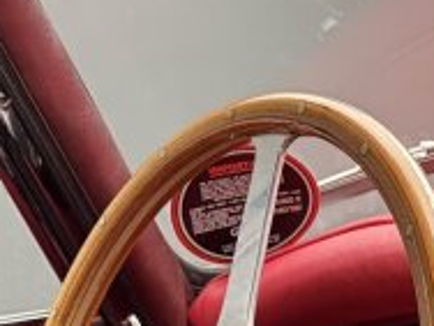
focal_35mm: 163
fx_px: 2044
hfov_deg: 12.0
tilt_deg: -15.2
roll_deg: +1.3
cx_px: 432
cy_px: 541
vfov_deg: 8.8
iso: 500
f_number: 1.78
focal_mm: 6.76
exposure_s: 1/33
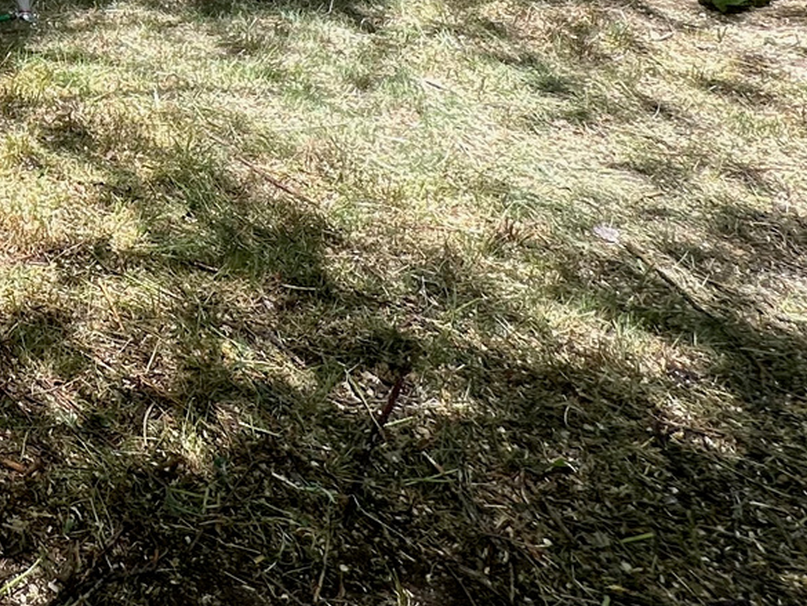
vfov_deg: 24.3
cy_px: -262
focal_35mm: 49
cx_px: -283
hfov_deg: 29.7
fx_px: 1143
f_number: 2.2
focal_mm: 2.22
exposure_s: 1/274
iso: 40
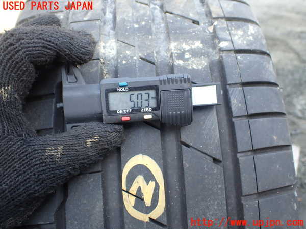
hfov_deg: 60.0
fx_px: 265
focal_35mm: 30
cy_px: 114
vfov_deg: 46.8
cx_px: 153
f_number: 2.3
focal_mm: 5.4
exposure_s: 1/160
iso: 100
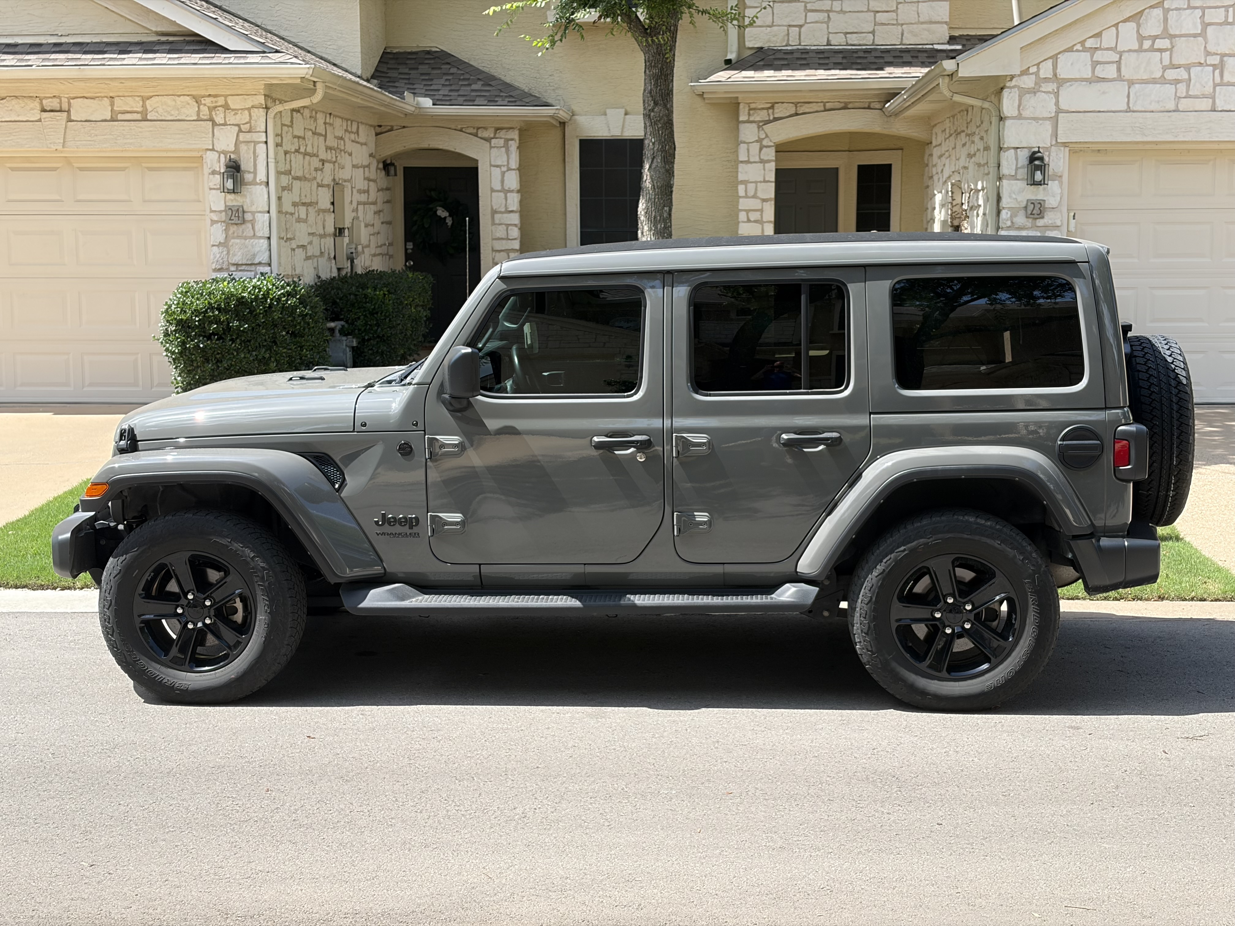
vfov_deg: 28.0
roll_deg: +0.7
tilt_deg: -7.0
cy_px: 463
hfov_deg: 36.8
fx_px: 1855
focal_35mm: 52
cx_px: 618
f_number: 1.6
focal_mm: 5.96
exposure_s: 1/1339
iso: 50
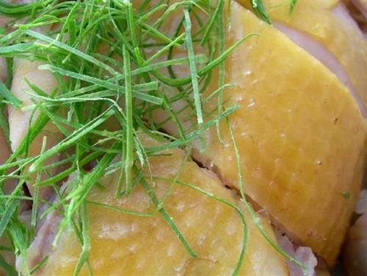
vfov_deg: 37.7
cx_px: 184
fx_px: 403
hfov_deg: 49.0
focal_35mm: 38
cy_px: 138
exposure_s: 1/34.6
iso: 50
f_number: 4.8
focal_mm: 7.8
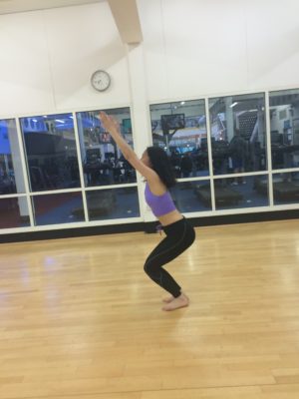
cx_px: 150
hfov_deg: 48.2
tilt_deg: -6.1
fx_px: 334
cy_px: 200
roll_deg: +3.4
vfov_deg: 61.7
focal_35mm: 29
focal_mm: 4.15
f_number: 2.2
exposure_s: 1/33
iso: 50
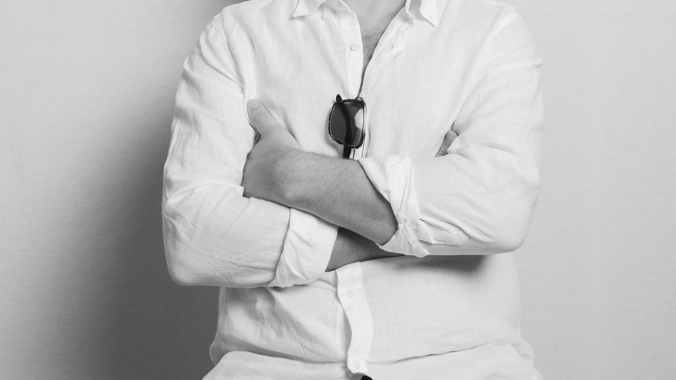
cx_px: 367
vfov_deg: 17.5
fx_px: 1183
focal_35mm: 66
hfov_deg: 31.9
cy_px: -54
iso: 200
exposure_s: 1/160
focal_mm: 45
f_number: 10
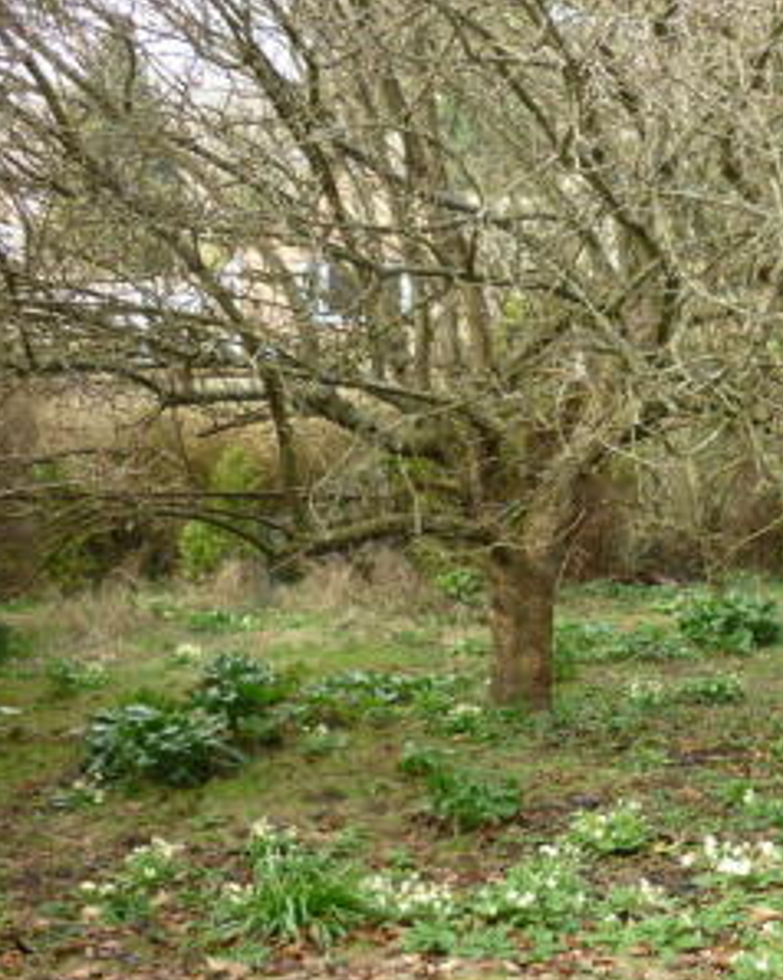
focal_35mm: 63
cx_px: 781
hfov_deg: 23.2
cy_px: 666
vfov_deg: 29.8
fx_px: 1827
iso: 100
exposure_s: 1/160
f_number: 2.8
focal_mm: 5.5
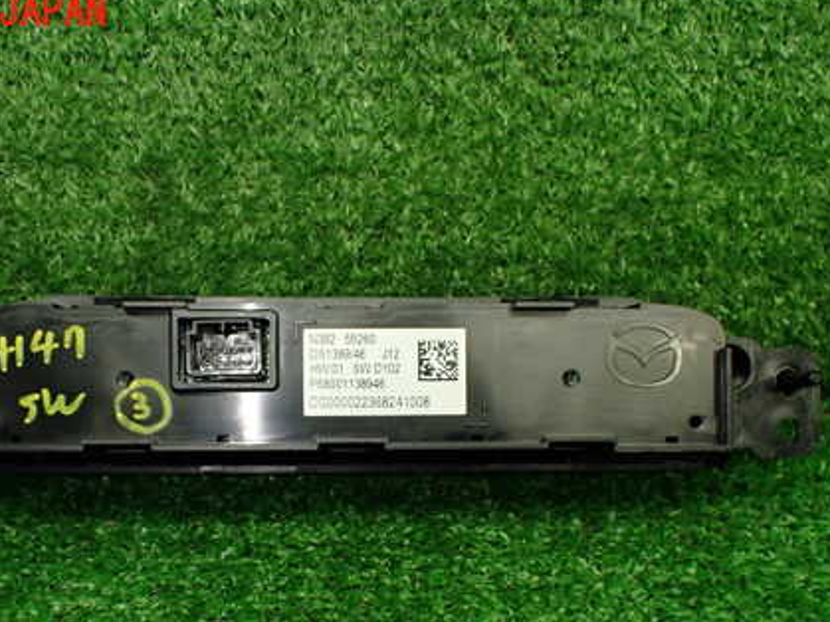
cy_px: 434
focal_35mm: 43
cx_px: 341
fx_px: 1031
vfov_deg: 33.2
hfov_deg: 43.7
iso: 400
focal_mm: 5.4
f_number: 2.3
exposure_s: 1/125
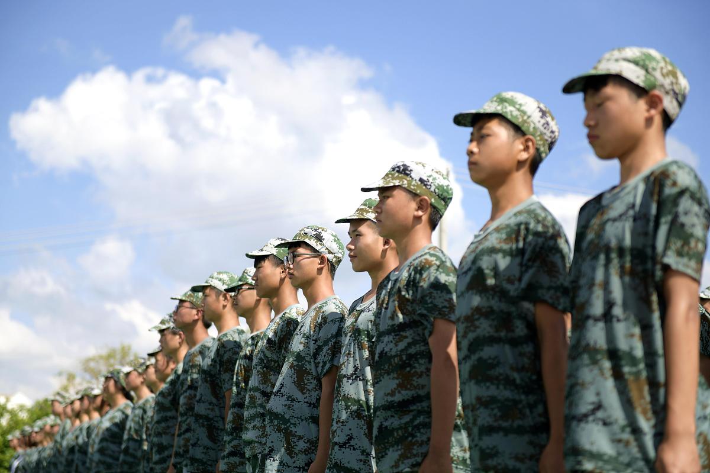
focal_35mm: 70
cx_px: 355
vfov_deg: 19.4
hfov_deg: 28.9
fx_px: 1380
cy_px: 236
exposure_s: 1/1600
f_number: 2.8
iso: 100
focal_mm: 70
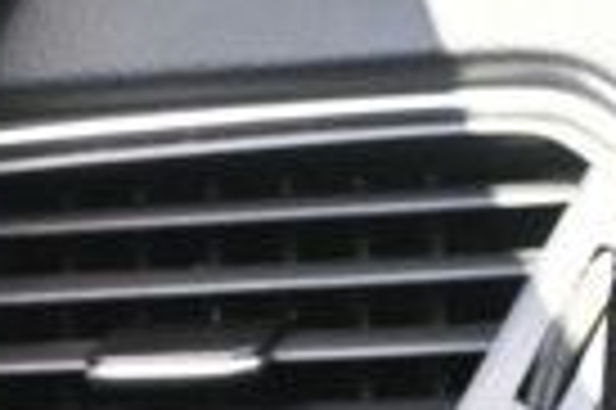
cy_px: 451
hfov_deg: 6.3
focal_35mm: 297
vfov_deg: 4.6
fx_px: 5069
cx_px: 1879
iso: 640
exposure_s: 1/125
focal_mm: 26.5
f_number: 4.5
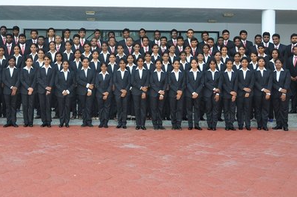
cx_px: 102
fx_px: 412
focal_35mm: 50
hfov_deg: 39.2
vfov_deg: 26.6
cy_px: 53
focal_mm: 22
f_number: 7.1
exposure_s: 1/60
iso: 500
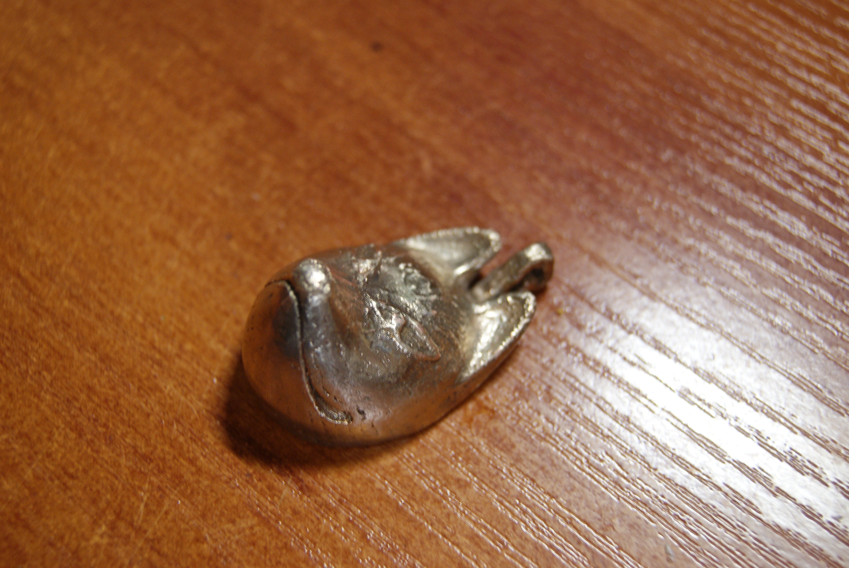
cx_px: 424
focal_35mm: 45
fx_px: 1063
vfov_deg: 29.9
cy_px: 284
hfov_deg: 43.6
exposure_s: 1/6
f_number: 4.5
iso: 400
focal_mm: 30
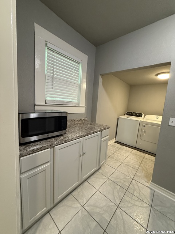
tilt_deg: -7.5
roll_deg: -4.4
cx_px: 88
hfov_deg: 85.7
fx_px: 94
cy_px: 117
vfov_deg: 102.1
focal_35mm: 14
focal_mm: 2.22
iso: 400
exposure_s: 1/60
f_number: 2.2
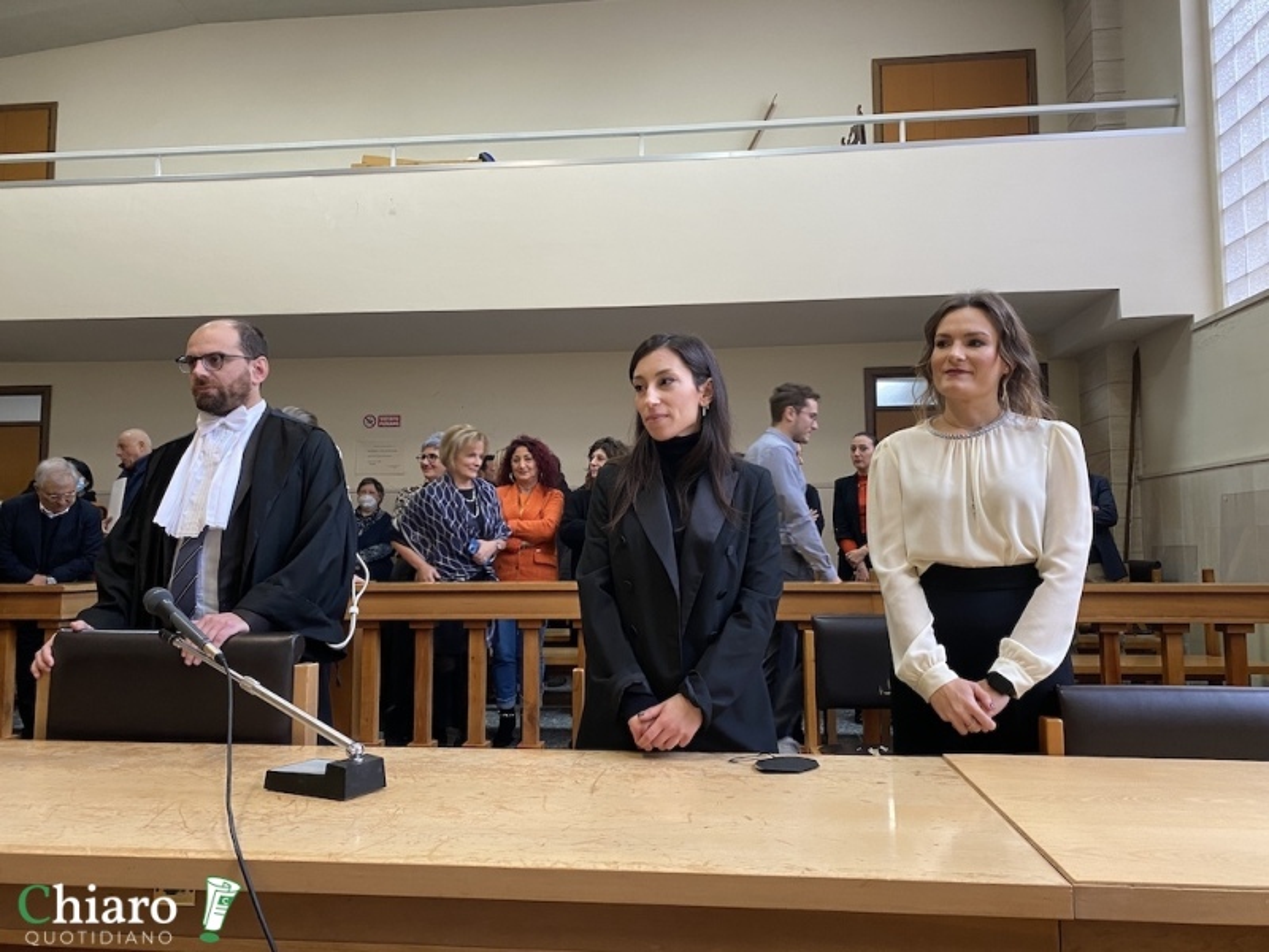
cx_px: 634
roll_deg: -0.5
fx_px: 953
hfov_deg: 67.3
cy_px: 476
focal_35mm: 26
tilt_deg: +4.3
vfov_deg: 53.1
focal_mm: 4.25
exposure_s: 1/50
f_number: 1.8
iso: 160
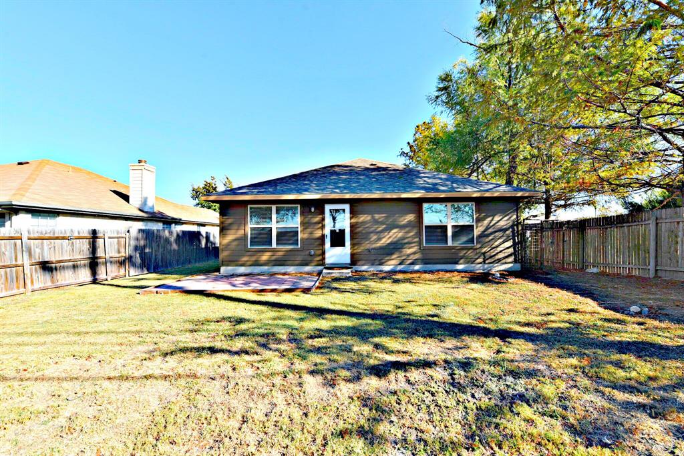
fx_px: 266
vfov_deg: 81.2
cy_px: 228
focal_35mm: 14
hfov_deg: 104.2
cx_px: 342
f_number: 9
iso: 200
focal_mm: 14
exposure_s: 1/320
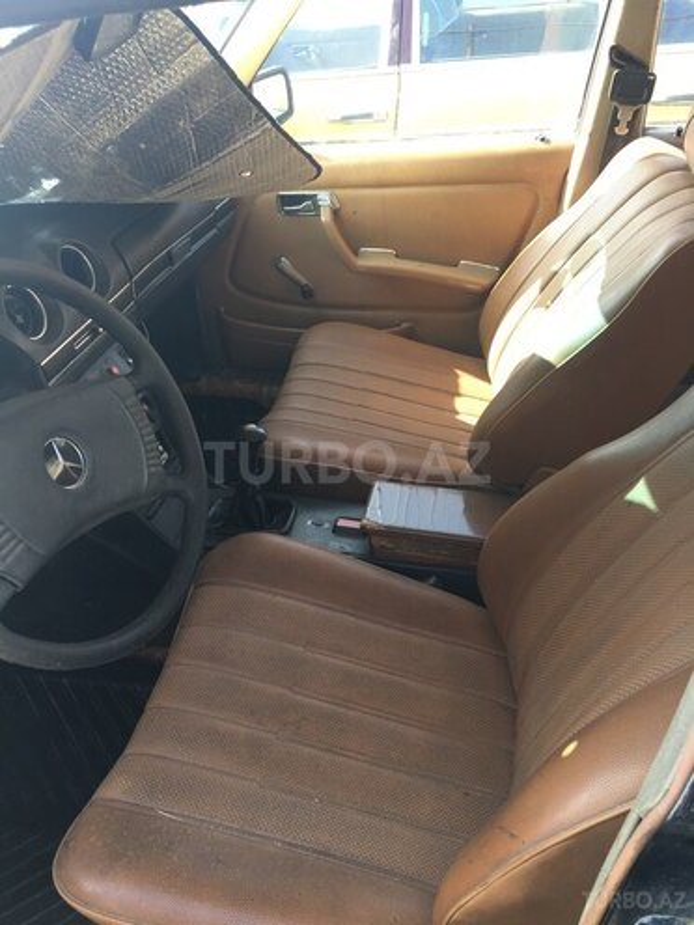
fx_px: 775
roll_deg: +5.6
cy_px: 462
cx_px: 347
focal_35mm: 29
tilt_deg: -34.0
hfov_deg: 48.2
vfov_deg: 61.7
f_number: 2.2
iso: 32
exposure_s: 1/100
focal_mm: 4.15
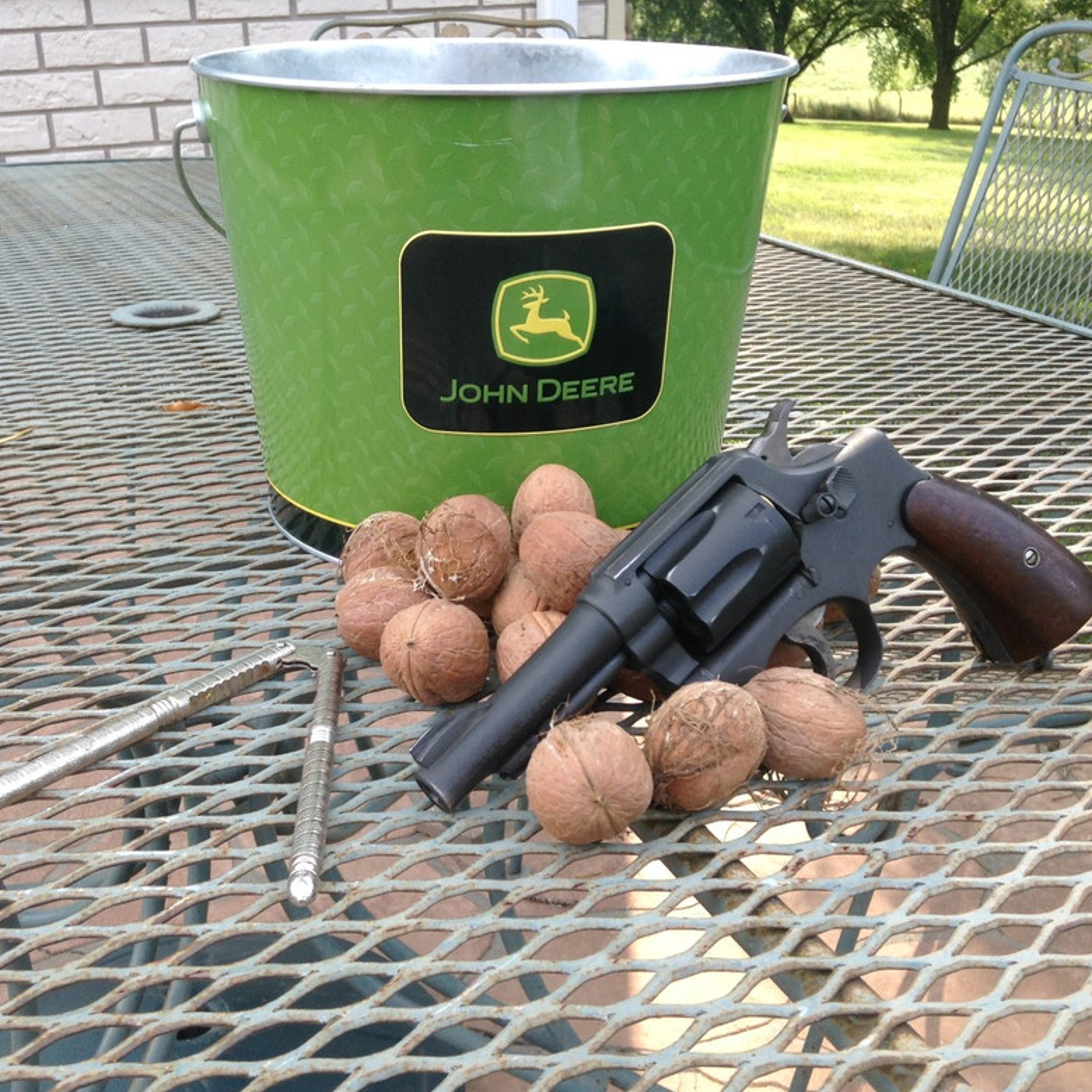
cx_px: 481
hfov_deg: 41.8
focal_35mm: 40
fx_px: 1428
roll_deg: +1.0
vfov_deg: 41.9
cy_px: 535
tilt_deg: -27.2
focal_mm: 3.3
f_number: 2.4
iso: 25
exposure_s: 1/228
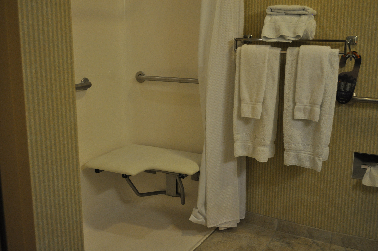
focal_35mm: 42
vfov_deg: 31.8
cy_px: 126
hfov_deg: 46.4
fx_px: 440
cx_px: 189
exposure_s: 1/40
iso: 800
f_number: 4.5
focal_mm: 28
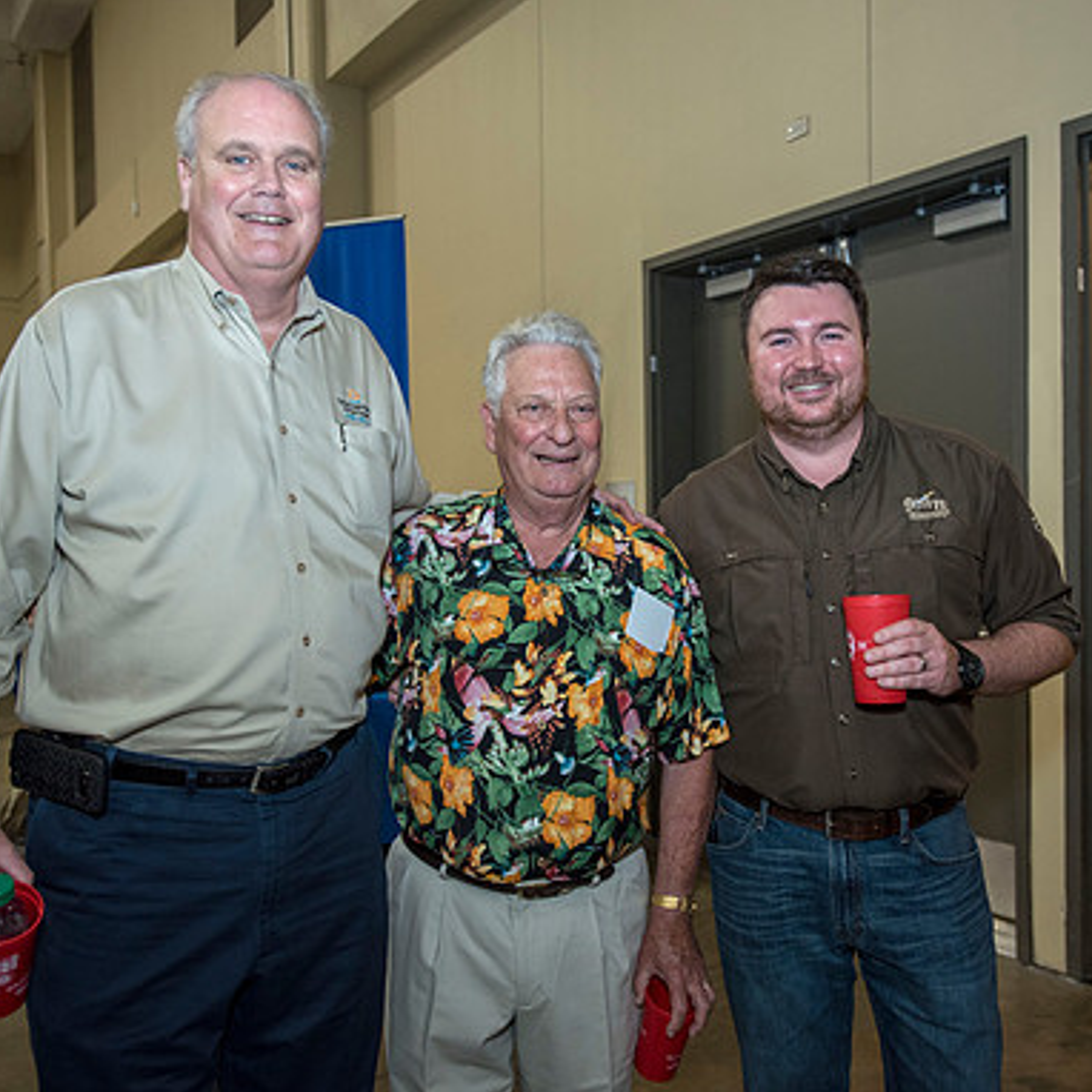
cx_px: 583
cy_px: 550
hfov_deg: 52.5
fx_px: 1106
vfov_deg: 52.5
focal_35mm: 31
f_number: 2.8
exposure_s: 1/160
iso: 1250
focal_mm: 24
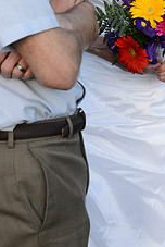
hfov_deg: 13.8
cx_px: 141
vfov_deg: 20.2
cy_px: 29
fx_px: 679
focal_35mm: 99
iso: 400
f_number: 5.6
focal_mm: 50
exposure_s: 1/250
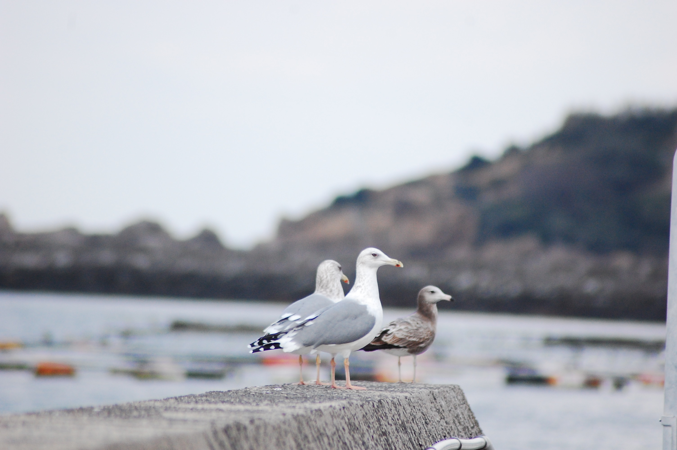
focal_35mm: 450
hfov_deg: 4.6
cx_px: 338
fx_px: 8455
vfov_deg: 3.0
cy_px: 225
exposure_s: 1/1000
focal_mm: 300
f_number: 5.6
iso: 800
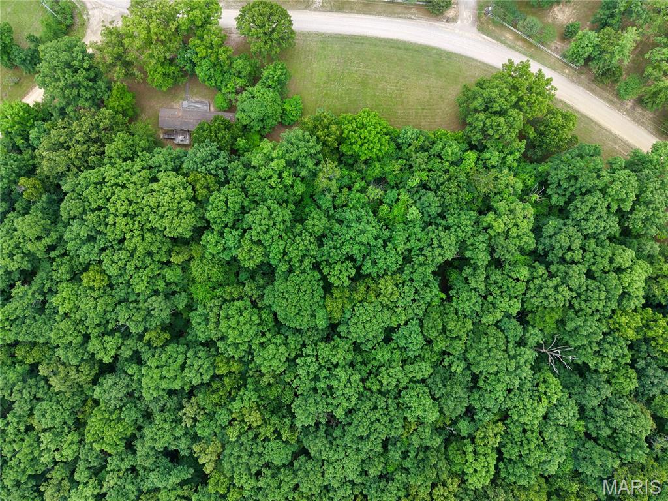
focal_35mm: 24
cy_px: 250
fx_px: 463
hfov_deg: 71.6
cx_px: 334
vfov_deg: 56.8
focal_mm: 8.67
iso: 130
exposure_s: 1/800
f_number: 1.8
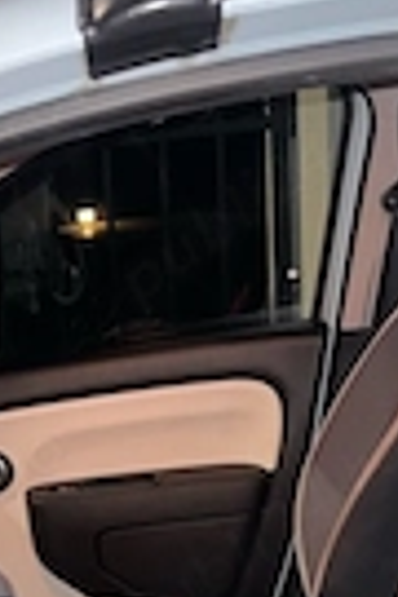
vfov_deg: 24.3
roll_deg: +6.6
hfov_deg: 16.7
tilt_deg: -19.8
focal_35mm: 80
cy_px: 593
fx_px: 1327
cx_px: 9
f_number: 1.6
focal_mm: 5.1
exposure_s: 1/4
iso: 50
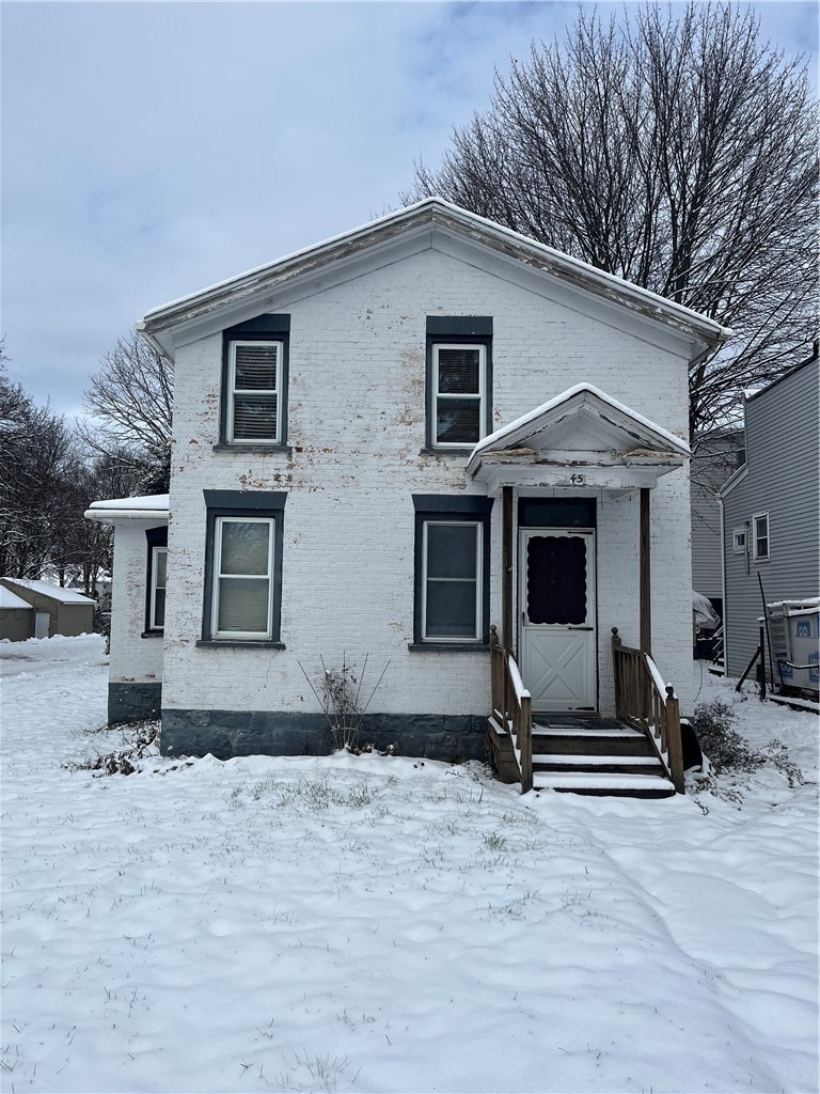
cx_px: 410
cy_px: 547
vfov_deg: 67.3
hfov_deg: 53.1
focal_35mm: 26
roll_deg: -1.1
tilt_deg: +1.1
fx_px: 821
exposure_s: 1/4310
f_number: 1.6
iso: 50
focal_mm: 5.1
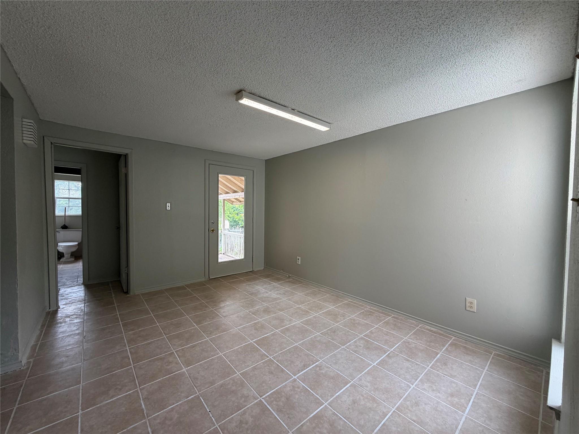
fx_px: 234
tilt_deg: -2.0
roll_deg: -0.2
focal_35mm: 14
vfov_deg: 85.7
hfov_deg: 102.1
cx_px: 290
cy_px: 217
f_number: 2.2
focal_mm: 2.22
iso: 100
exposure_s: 1/120
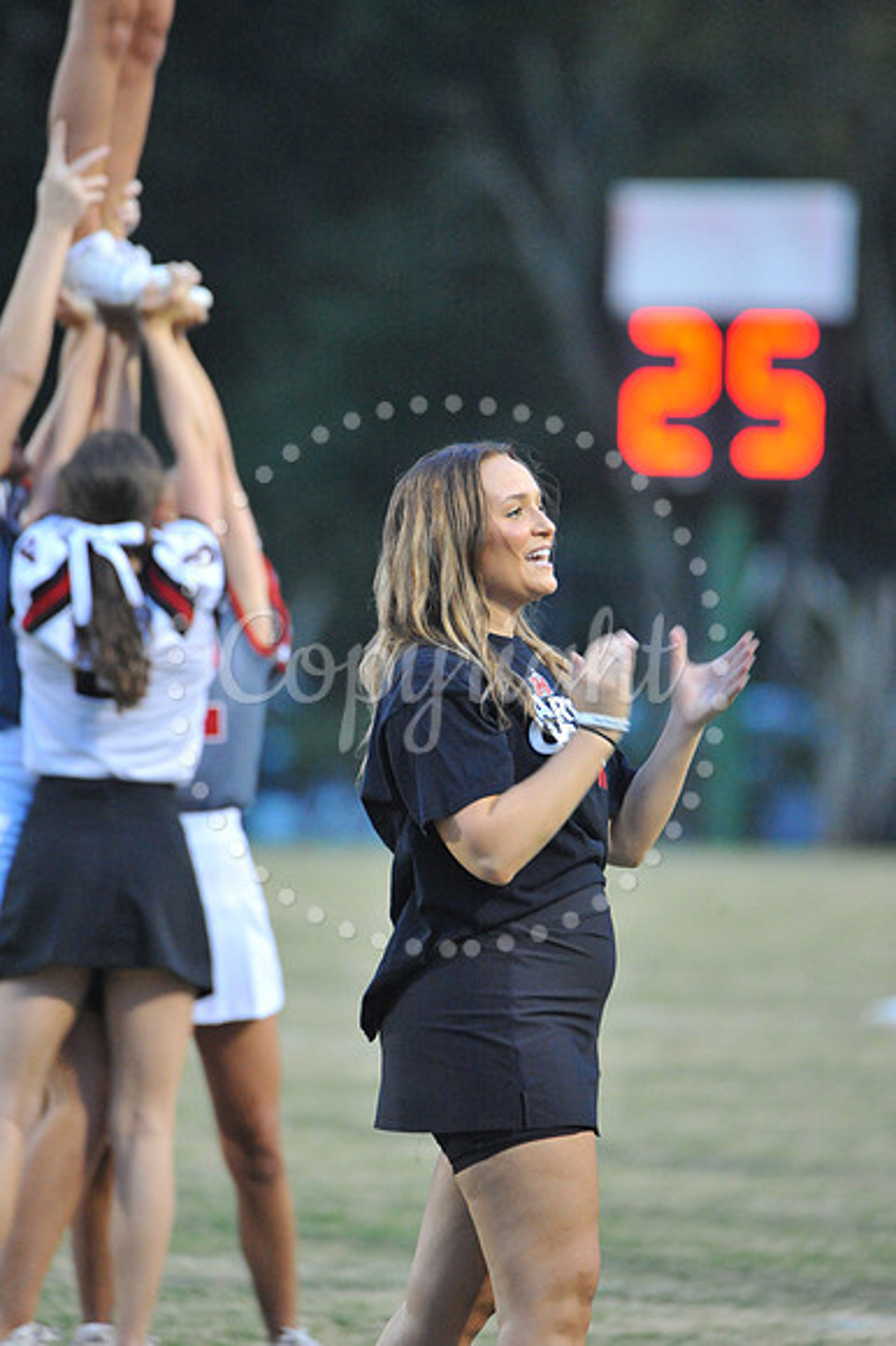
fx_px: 20556
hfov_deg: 2.5
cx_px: 448
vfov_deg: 3.8
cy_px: 673
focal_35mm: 550
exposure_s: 1/125
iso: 6400
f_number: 6.3
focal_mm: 550
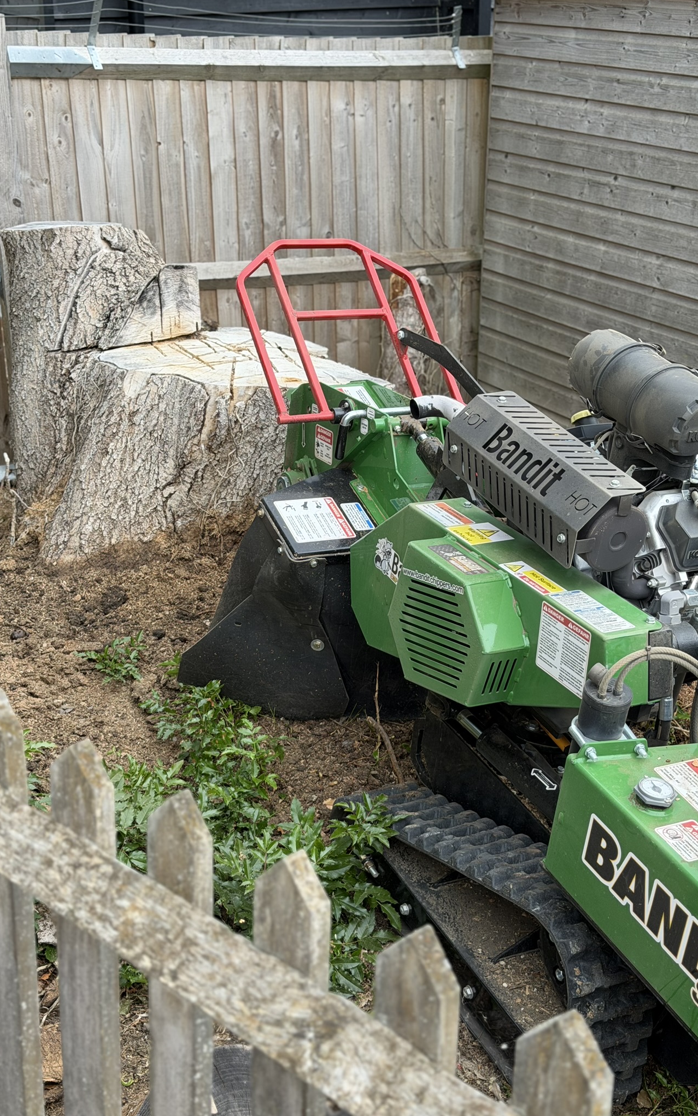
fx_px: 1552
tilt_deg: -22.9
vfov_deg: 39.6
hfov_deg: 25.3
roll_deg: +0.4
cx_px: 364
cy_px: 558
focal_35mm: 51
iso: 64
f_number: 1.78
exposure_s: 1/574
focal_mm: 6.76
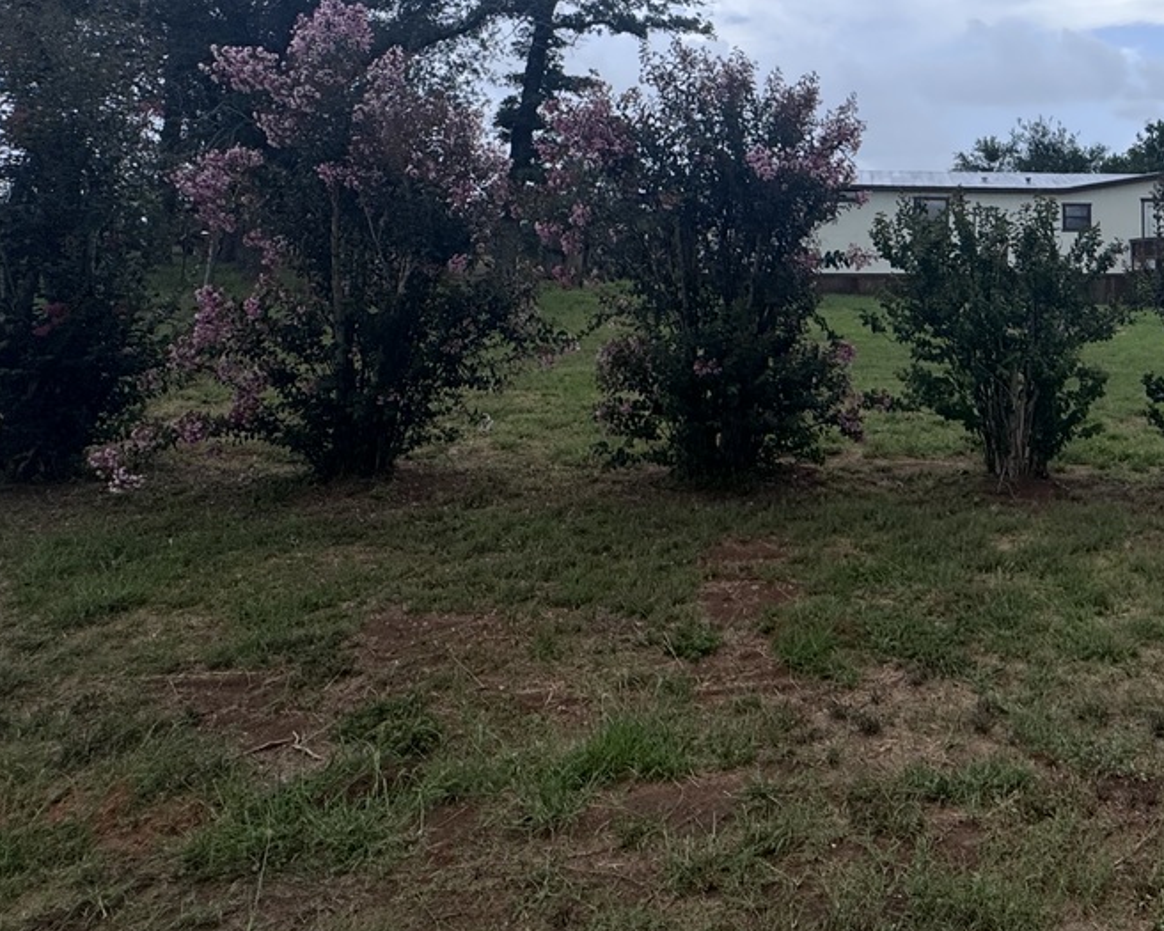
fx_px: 1034
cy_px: 121
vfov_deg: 44.8
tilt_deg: +9.0
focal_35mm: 30
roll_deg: -1.2
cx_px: 1034
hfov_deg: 52.2
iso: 50
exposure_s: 1/1078
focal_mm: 2.22
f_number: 2.2
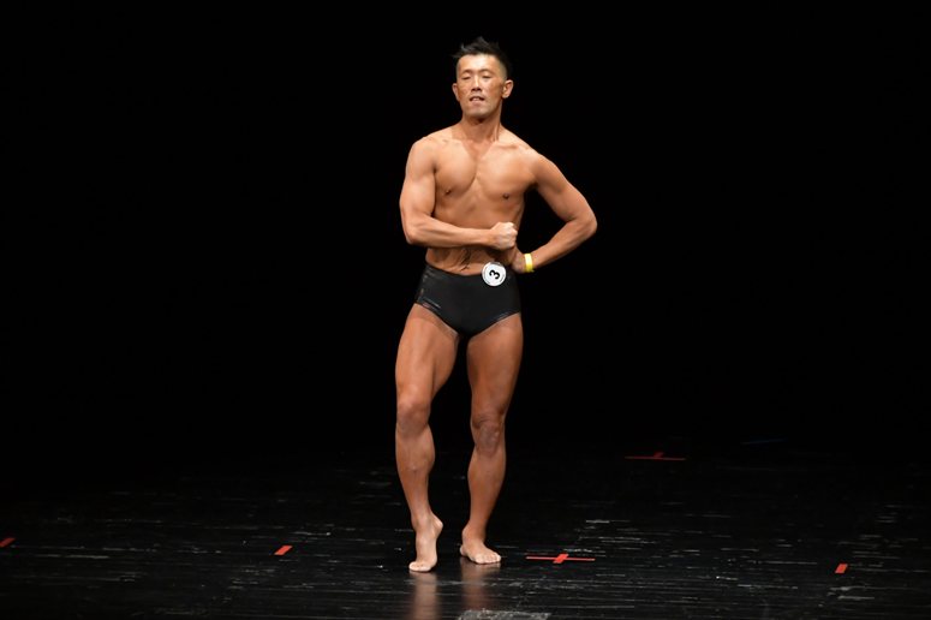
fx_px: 7367
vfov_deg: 4.8
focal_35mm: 285
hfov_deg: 7.2
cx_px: 466
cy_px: 310
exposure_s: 1/400
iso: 3200
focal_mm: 190
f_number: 5.6
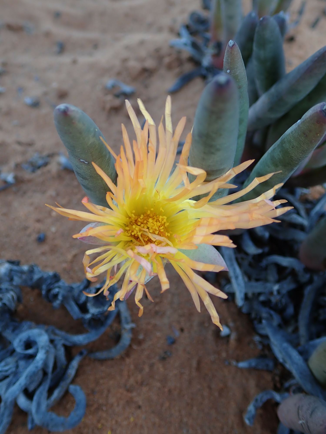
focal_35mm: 32
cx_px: 163
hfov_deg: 44.2
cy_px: 217
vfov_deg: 56.8
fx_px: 402
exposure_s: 1/80
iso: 100
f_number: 2.4
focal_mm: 5.87
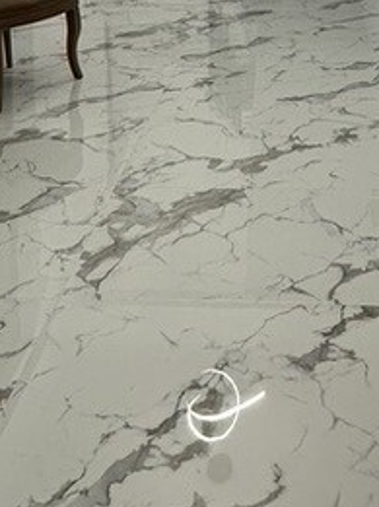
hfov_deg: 26.4
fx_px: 805
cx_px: 245
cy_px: -175
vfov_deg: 28.0
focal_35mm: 55
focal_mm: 2.22
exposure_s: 1/100
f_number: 2.2
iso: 160
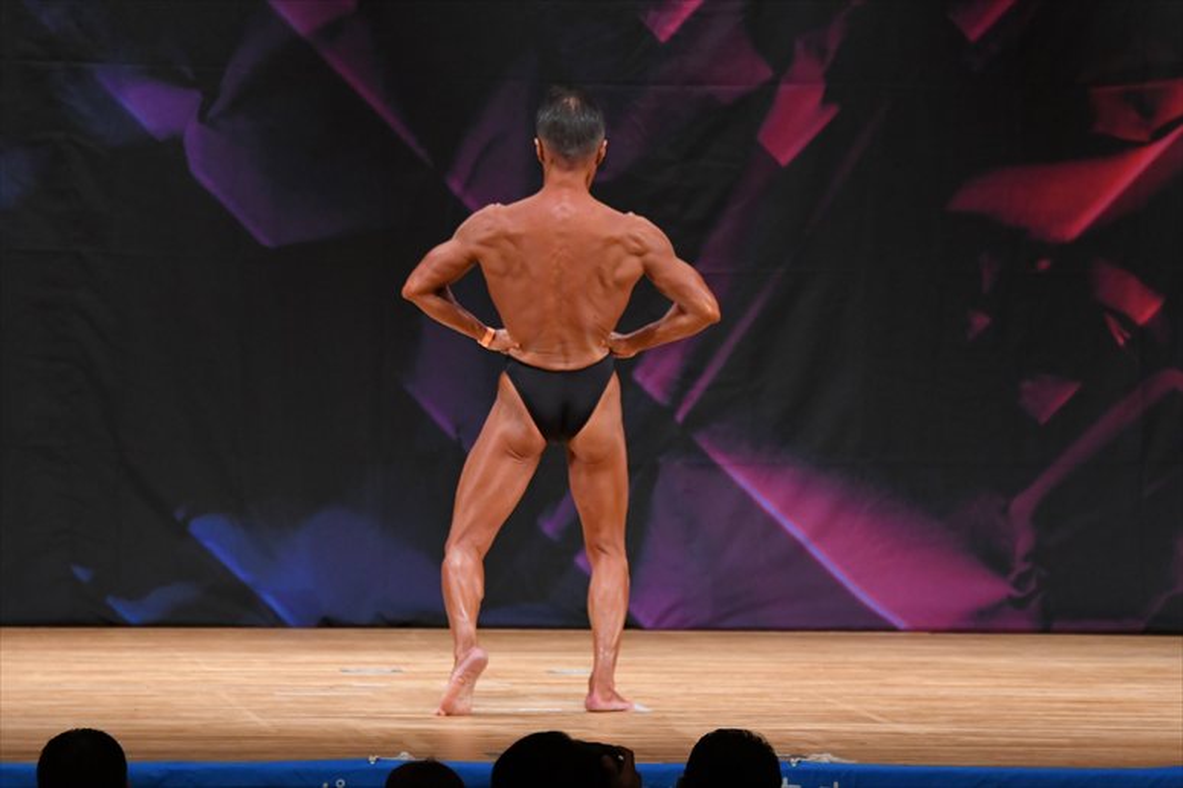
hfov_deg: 8.1
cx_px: 592
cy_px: 394
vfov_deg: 5.4
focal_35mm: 255
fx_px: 8376
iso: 3200
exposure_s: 1/400
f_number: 5.6
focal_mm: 170
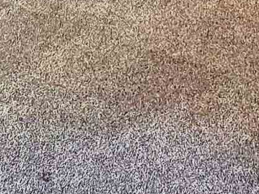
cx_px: 39
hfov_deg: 11.6
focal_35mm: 170
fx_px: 1272
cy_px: -315
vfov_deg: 7.9
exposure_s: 1/120
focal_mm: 5.4
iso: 160
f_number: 1.8
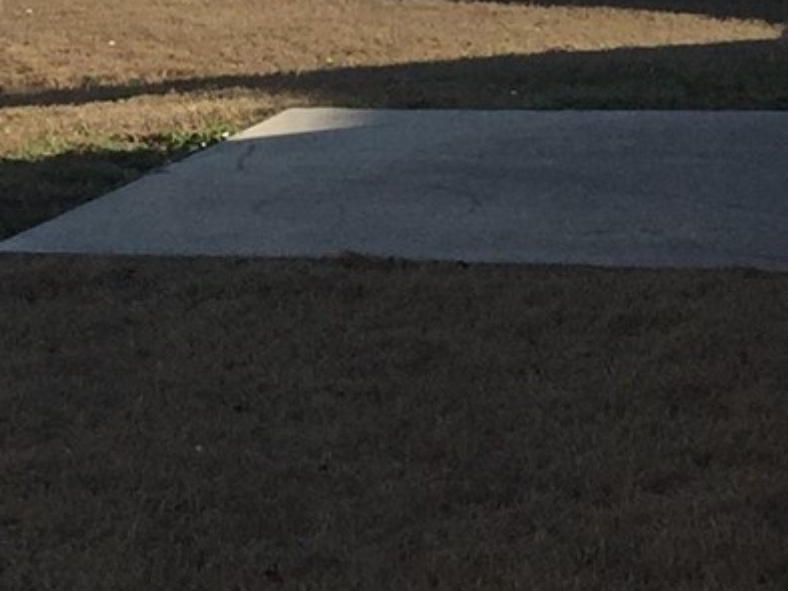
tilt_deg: -7.5
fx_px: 3438
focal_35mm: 151
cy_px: 180
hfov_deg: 12.8
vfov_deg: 9.8
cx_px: -96
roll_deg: +0.6
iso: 32
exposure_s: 1/2198
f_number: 2.2
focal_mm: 4.15
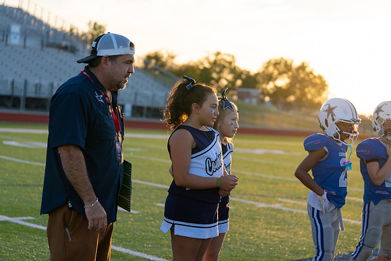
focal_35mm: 70
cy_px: 130
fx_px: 760
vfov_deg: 19.5
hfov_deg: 28.8
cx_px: 196
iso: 200
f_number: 2.8
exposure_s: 1/1000
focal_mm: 70
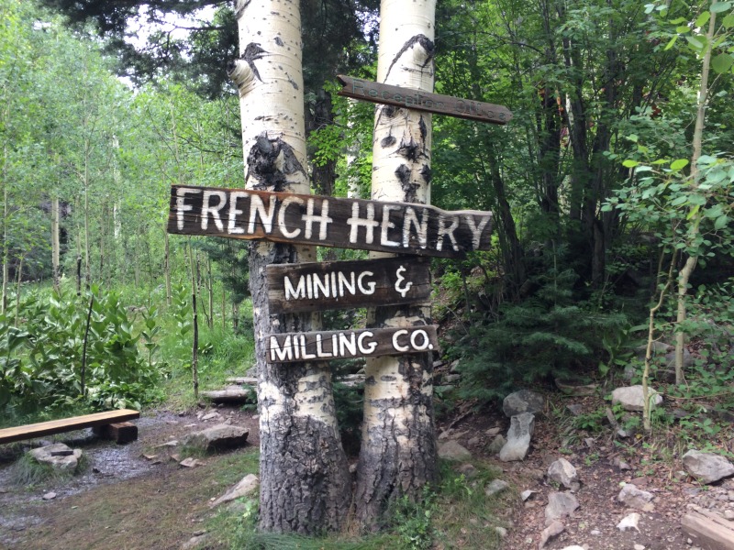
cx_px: 367
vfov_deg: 48.2
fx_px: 615
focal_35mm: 29
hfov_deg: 61.7
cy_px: 275
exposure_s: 1/120
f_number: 2.2
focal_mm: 4.15
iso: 50
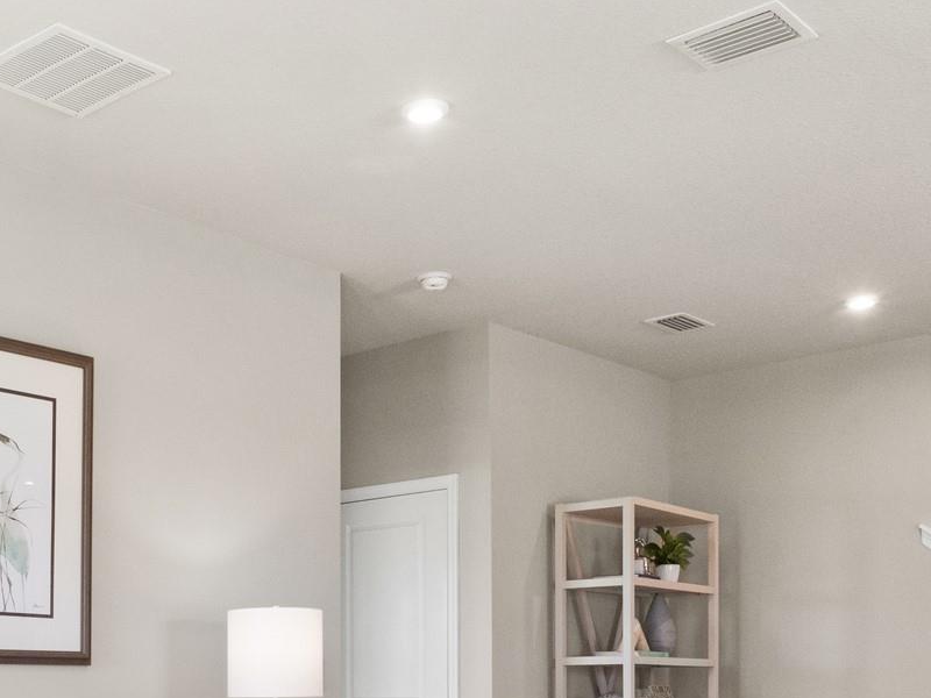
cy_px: 677
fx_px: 1291
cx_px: 223
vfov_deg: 28.6
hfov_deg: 38.5
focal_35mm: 48
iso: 800
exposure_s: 1/50
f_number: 8
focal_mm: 12
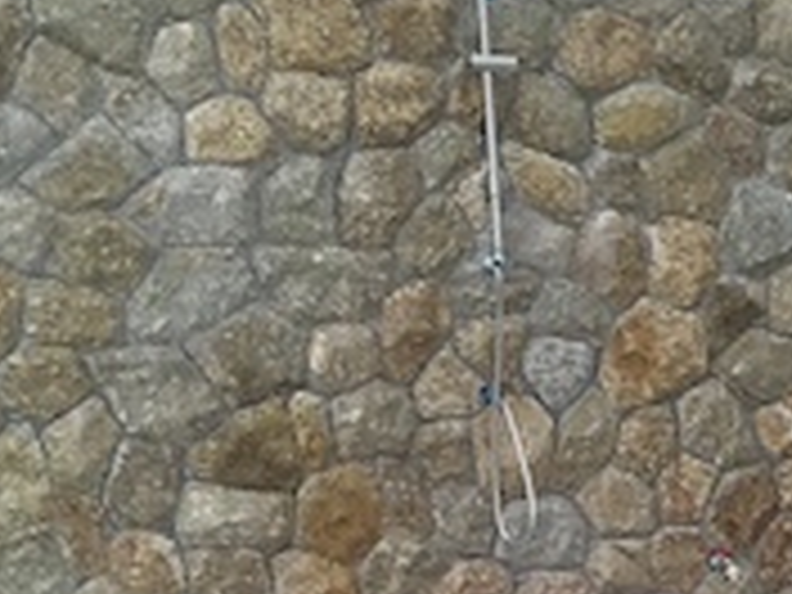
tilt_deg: -6.7
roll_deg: -0.4
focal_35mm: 169
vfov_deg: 8.7
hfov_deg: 9.9
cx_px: 2052
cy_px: 738
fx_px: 3867
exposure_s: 1/986
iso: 25
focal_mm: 4.15
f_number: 2.2
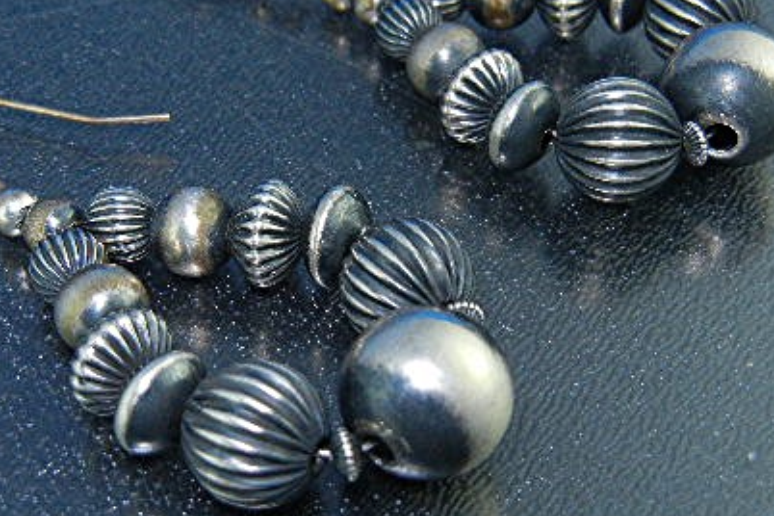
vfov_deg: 15.9
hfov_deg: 23.6
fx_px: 1849
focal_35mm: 86
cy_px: 214
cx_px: 352
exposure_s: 1/30
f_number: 3.9
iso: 291
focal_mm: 9.3
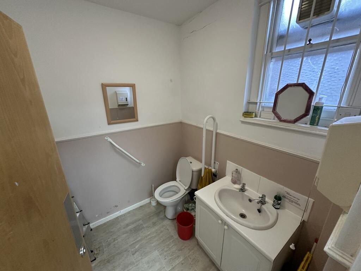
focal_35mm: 14
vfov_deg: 85.7
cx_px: 180
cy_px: 136
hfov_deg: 102.1
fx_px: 146
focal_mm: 2.22
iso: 320
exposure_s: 1/100
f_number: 2.2
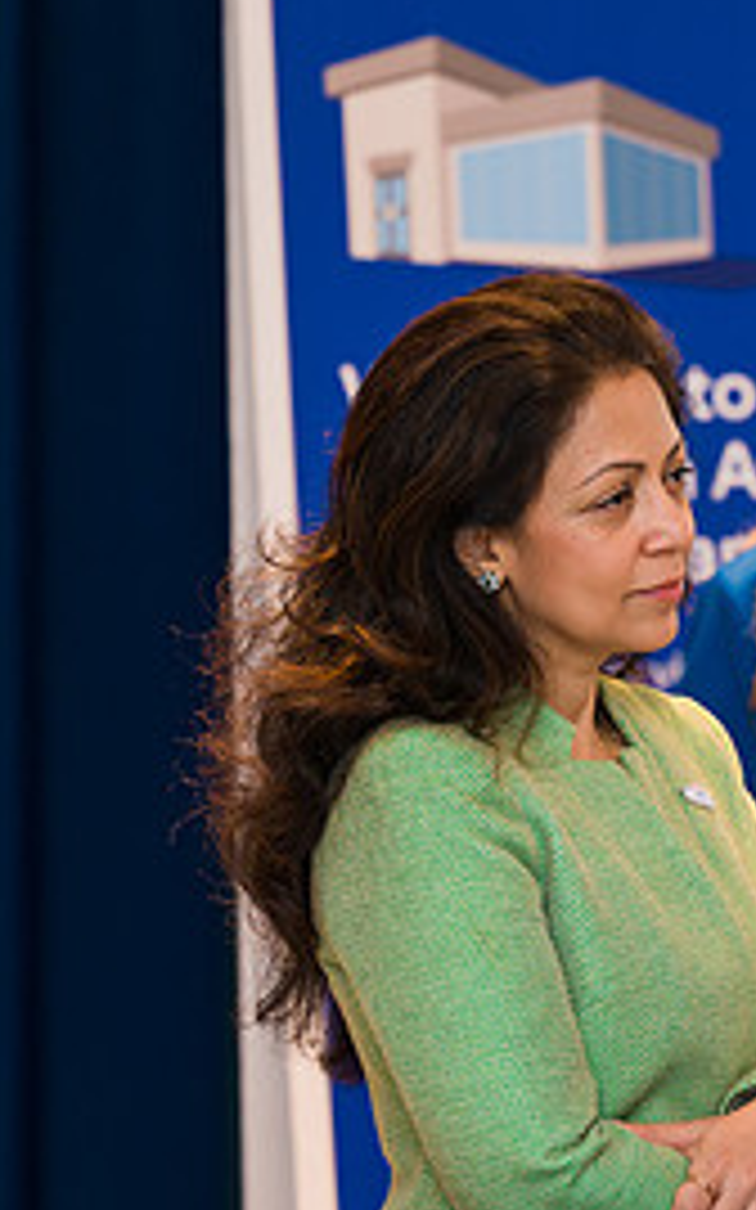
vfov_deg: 10.5
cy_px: 724
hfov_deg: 6.6
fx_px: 6564
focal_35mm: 199
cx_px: 810
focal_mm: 90
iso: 400
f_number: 3.2
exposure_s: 1/160
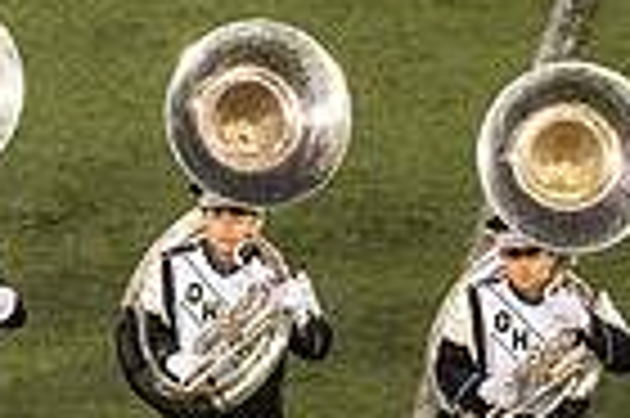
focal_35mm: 1244
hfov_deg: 1.7
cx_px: -328
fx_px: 21744
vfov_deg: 1.1
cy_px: 746
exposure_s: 1/2500
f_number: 2.8
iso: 6400
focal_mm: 300
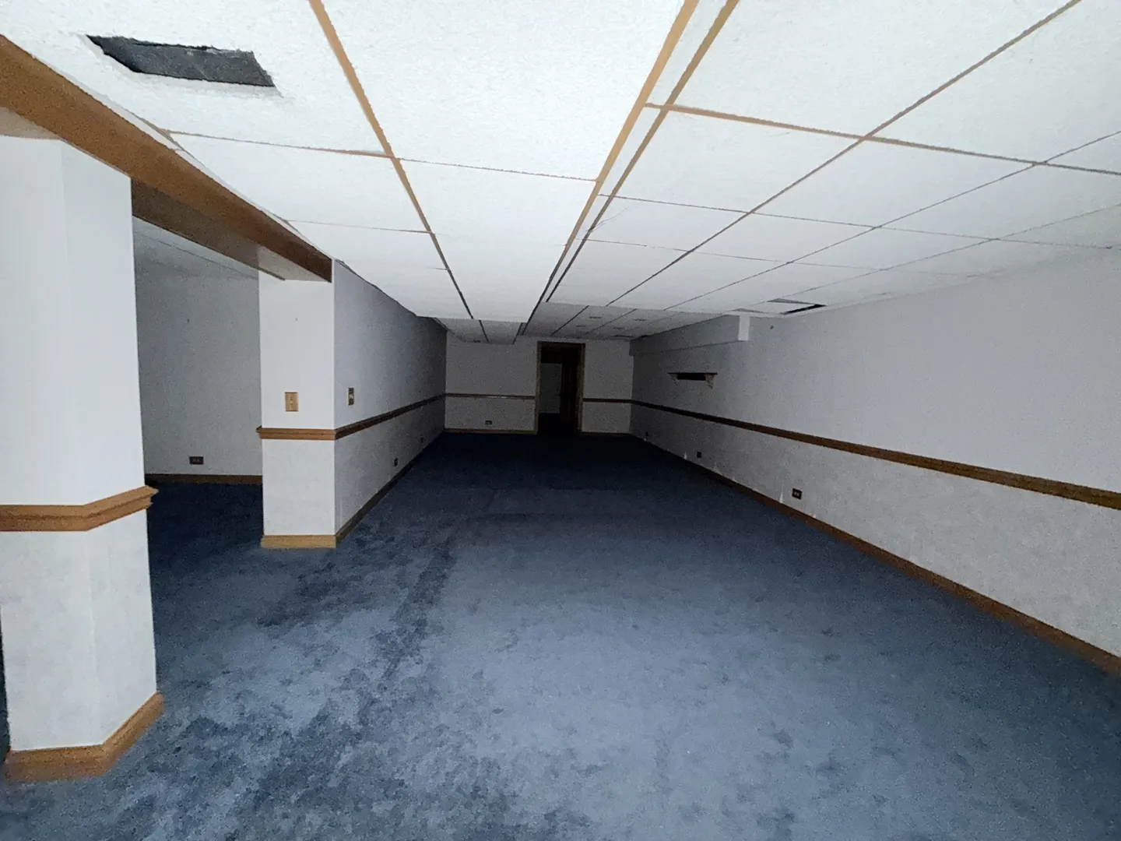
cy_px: 420
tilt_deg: -5.9
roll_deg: -2.0
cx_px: 560
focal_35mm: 14
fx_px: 453
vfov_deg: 85.7
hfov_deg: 102.1
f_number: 2.2
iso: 400
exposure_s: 1/16
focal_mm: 2.22
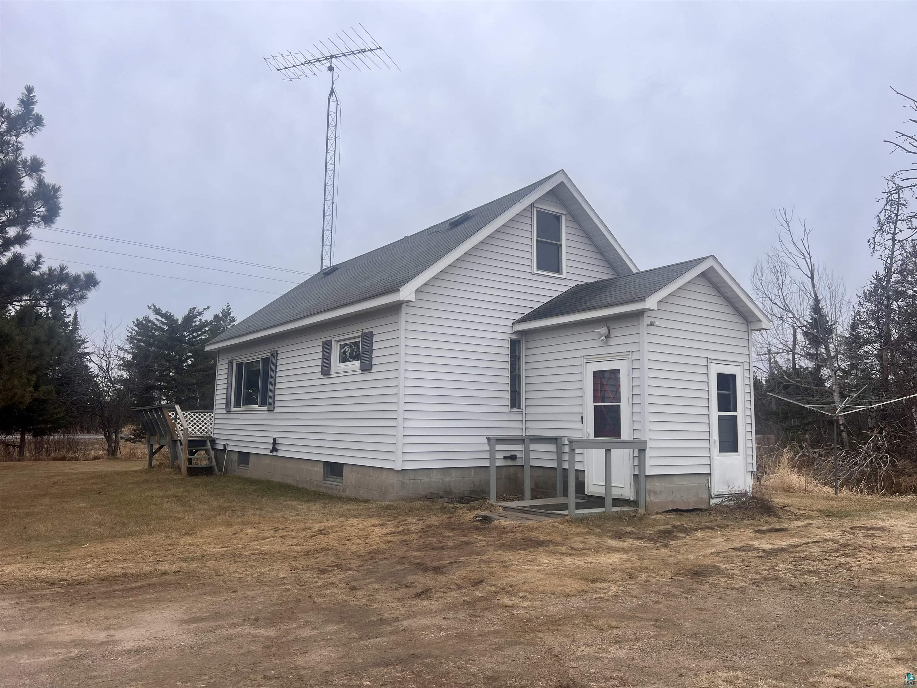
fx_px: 689
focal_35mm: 26
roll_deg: -0.9
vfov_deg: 53.1
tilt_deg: +8.7
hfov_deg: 67.3
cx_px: 458
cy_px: 344
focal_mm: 5.7
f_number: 1.5
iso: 50
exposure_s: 1/2994
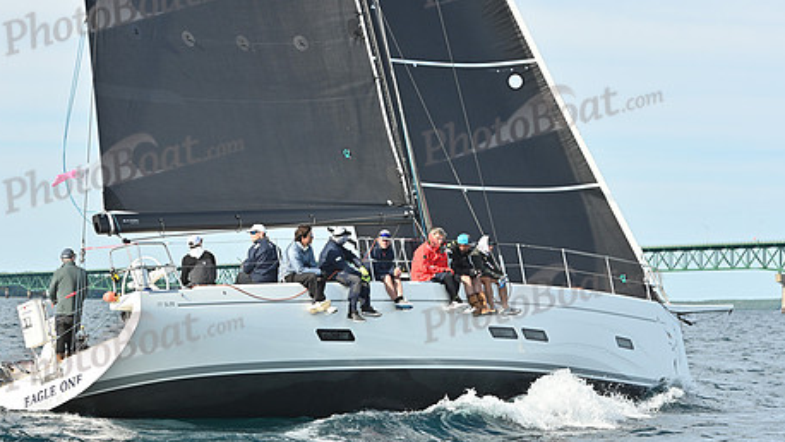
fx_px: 2707
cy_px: 234
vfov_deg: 9.3
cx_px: 334
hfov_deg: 16.5
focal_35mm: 130
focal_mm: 98
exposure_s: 1/1000
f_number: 6.3
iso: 320
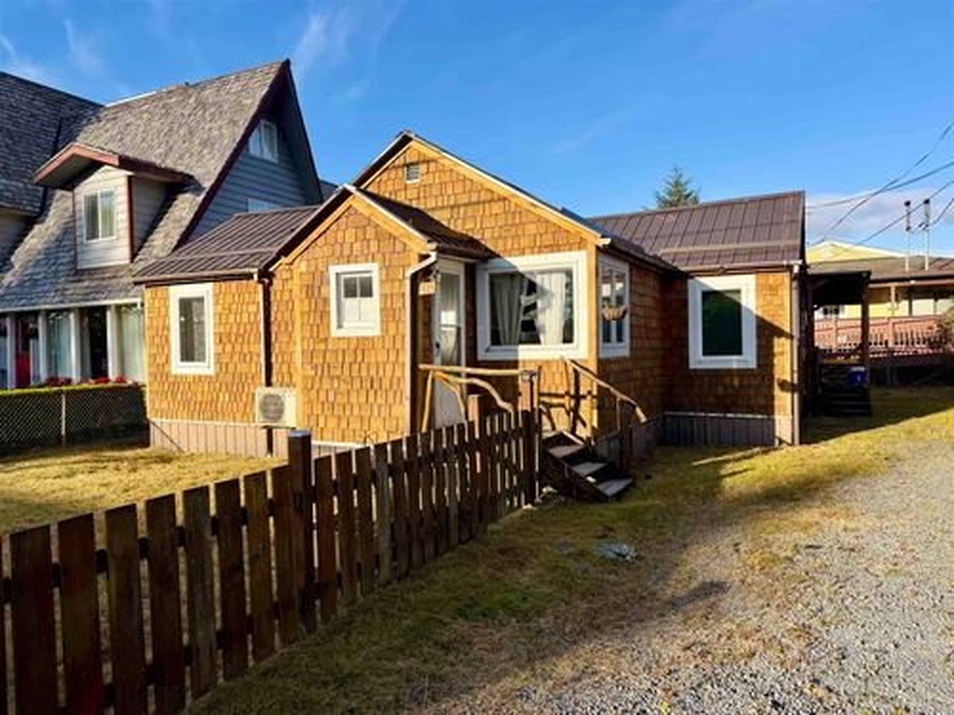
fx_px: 661
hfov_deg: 71.6
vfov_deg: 56.8
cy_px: 358
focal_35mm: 24
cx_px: 477
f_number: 1.78
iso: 80
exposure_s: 1/2801
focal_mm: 6.76
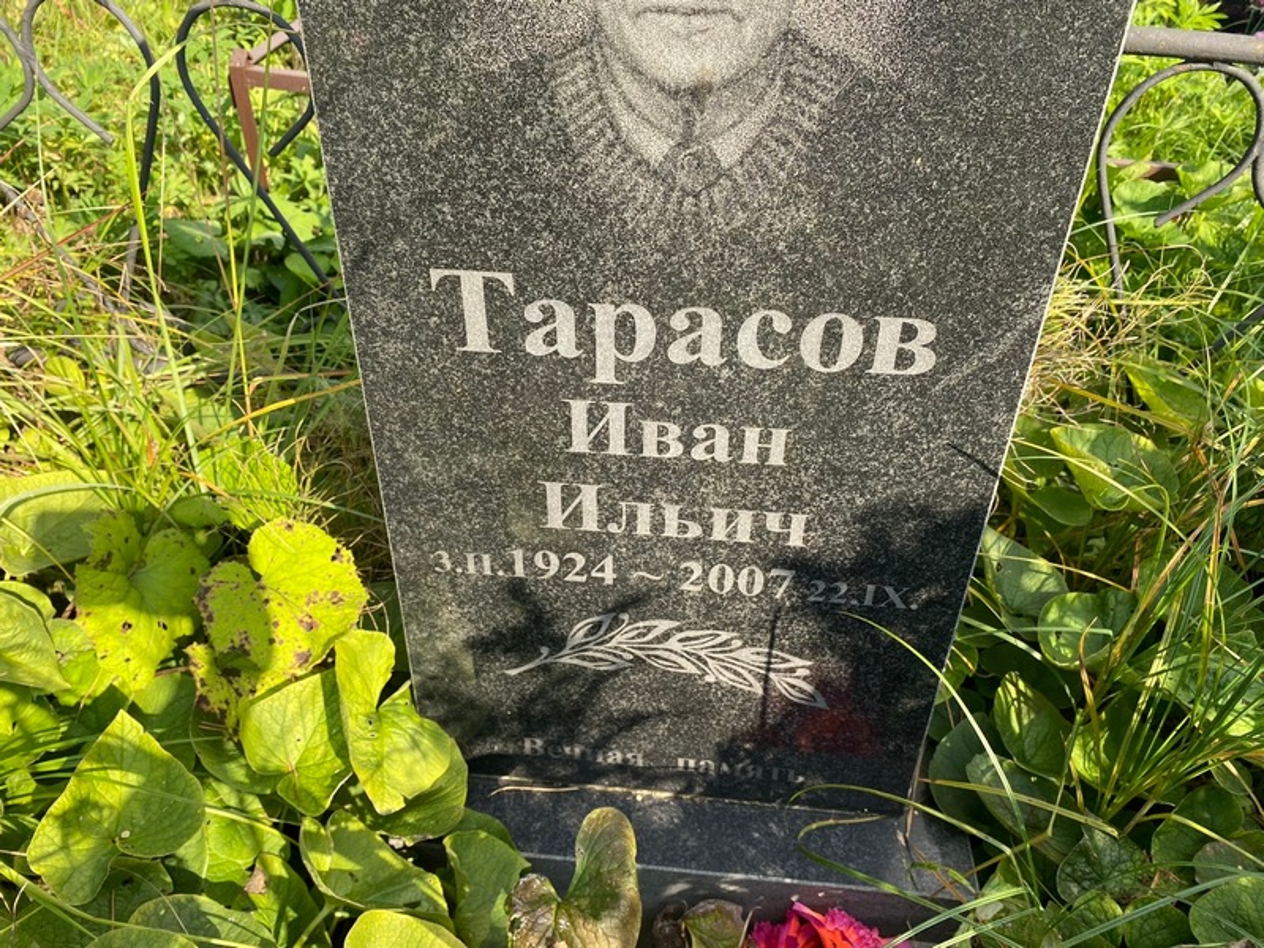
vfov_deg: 53.1
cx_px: 632
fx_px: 949
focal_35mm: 26
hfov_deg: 67.3
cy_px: 474
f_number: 1.8
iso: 32
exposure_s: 1/845
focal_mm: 4.25
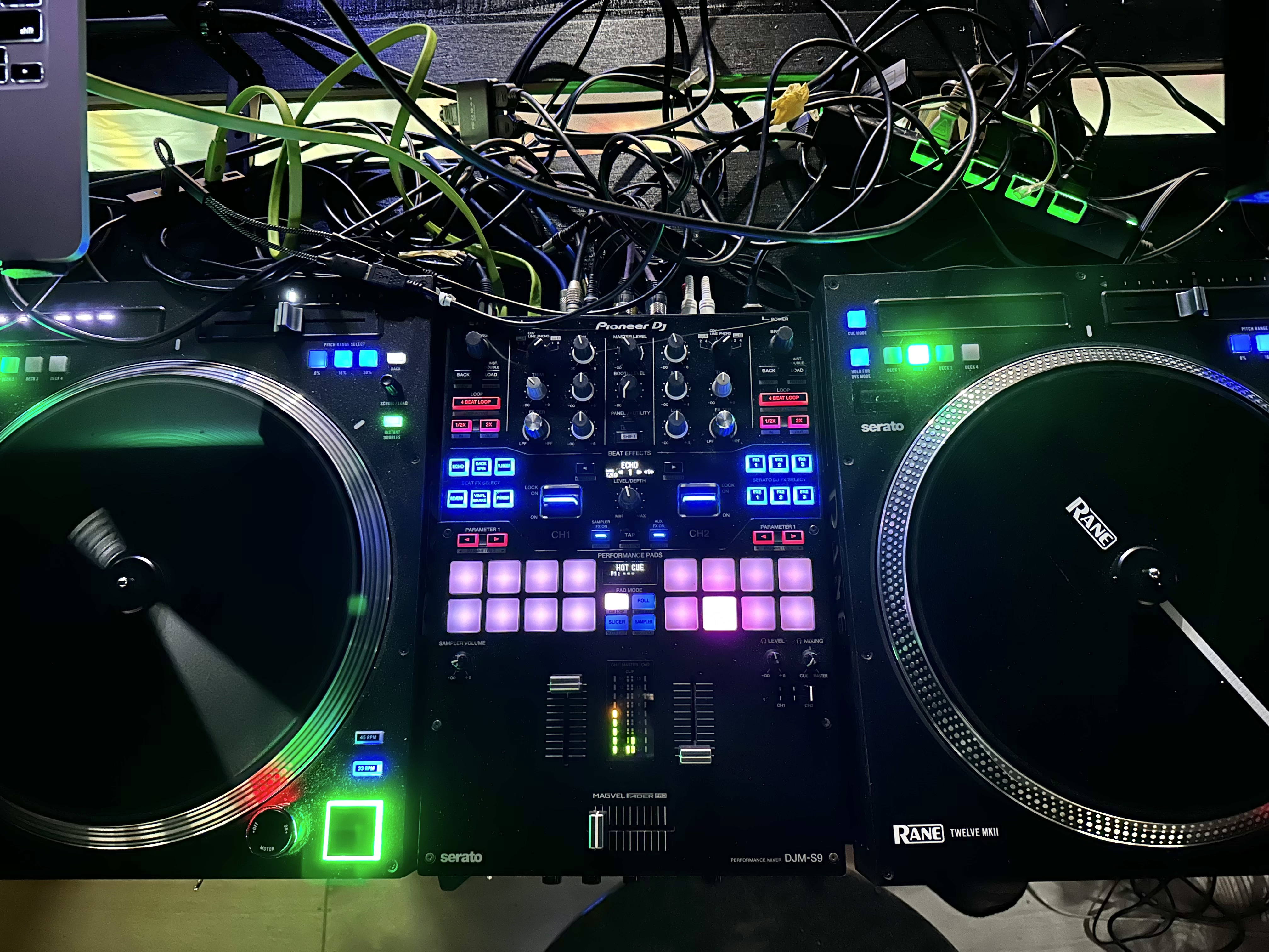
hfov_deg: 71.6
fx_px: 880
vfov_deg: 56.8
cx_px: 634
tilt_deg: -75.1
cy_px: 476
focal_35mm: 24
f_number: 1.78
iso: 1600
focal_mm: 6.86
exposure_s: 1/9
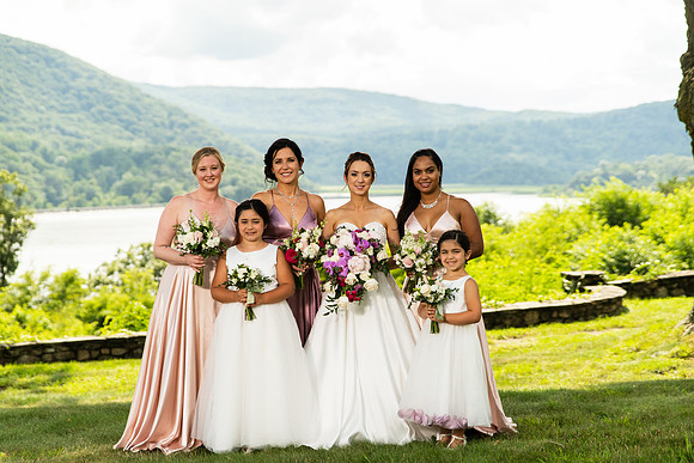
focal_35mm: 72
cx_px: 358
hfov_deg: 28.0
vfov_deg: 18.9
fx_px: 1392
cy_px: 224
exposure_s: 1/4000
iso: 1000
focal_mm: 70
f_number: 2.8
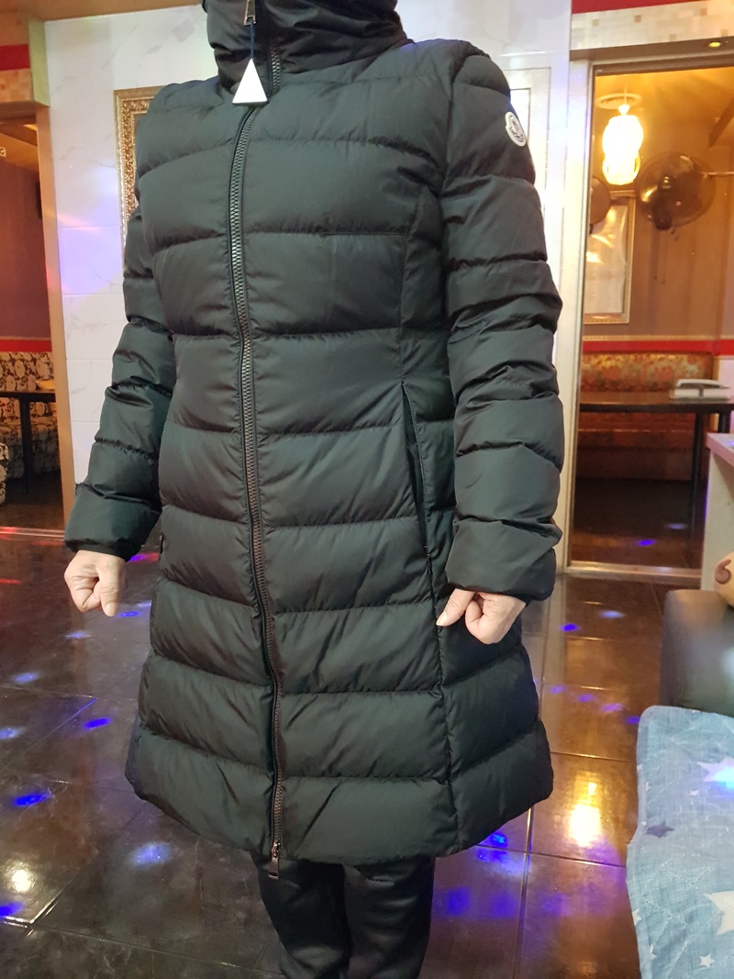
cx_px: 367
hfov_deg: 53.1
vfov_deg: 67.3
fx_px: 735
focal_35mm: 26
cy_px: 490
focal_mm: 4.3
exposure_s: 1/10
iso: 1000
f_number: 1.7
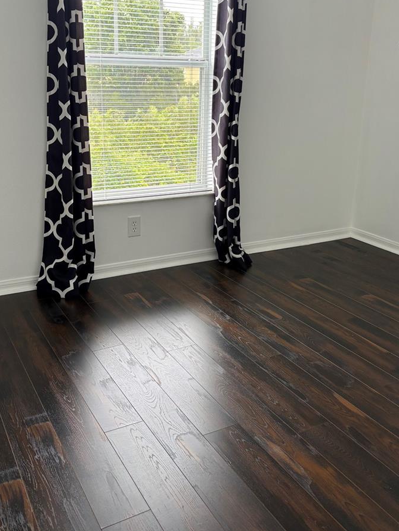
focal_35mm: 35
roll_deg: -2.1
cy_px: 227
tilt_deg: -14.1
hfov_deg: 40.7
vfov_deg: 52.4
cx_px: 191
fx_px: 538
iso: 80
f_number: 1.6
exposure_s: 1/121
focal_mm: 5.96
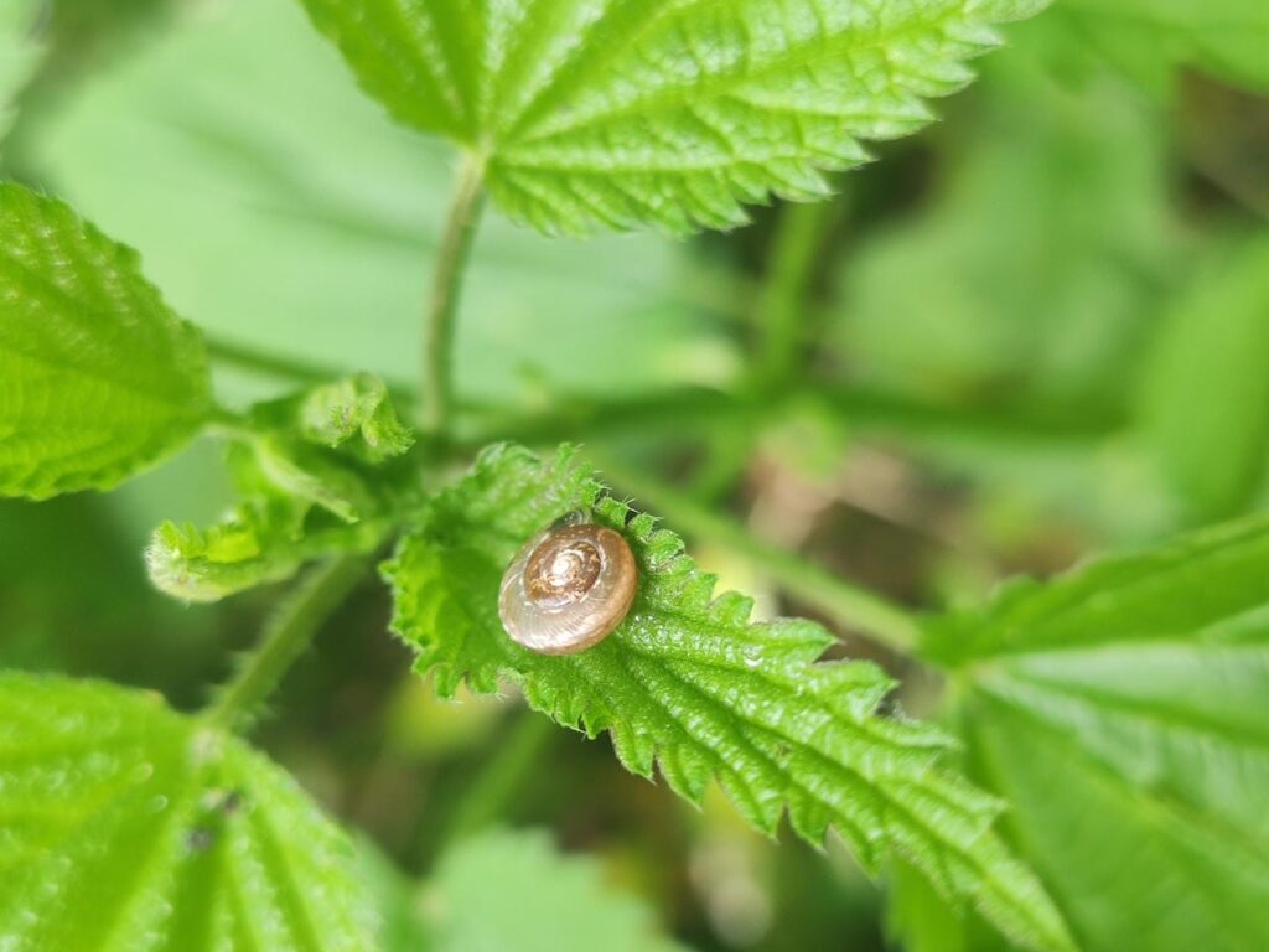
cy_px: 476
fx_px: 1906
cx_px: 634
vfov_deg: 28.0
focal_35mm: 52
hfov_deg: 36.8
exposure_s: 1/50
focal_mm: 4.77
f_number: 1.75
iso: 185
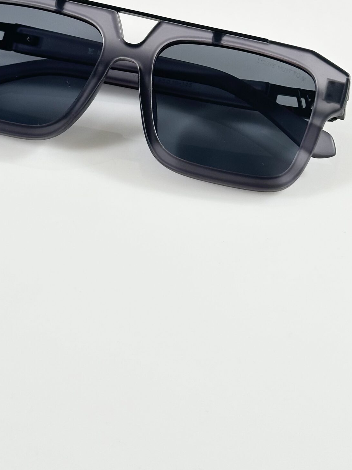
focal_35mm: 84
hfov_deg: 17.5
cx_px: 119
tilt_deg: -42.3
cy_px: 86
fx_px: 1139
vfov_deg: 22.9
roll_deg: +1.7
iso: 80
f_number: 1.78
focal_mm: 6.86
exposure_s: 1/100
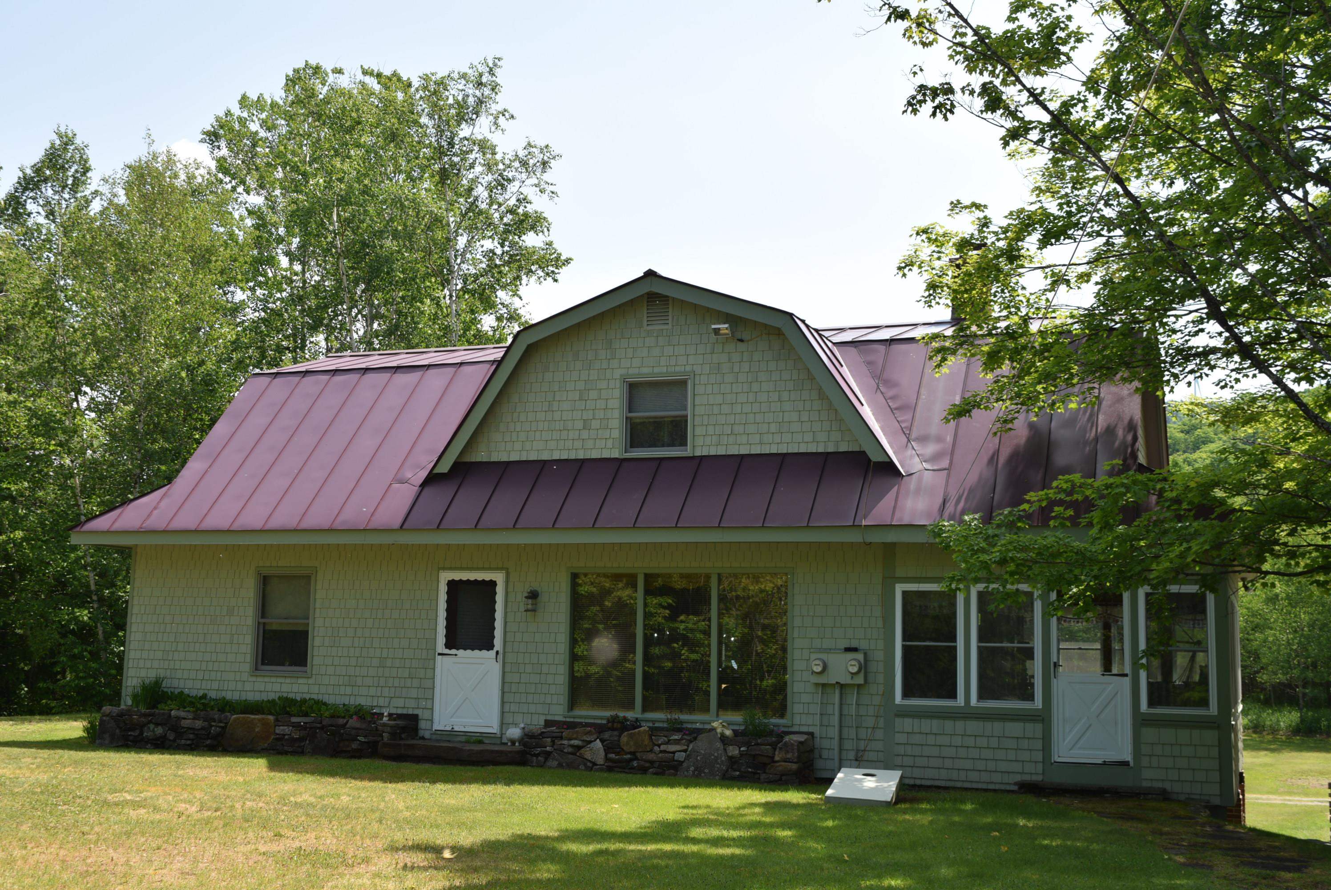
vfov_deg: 33.1
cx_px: 666
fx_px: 1498
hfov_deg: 47.9
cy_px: 445
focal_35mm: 40
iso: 100
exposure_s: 1/200
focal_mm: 27
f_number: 8
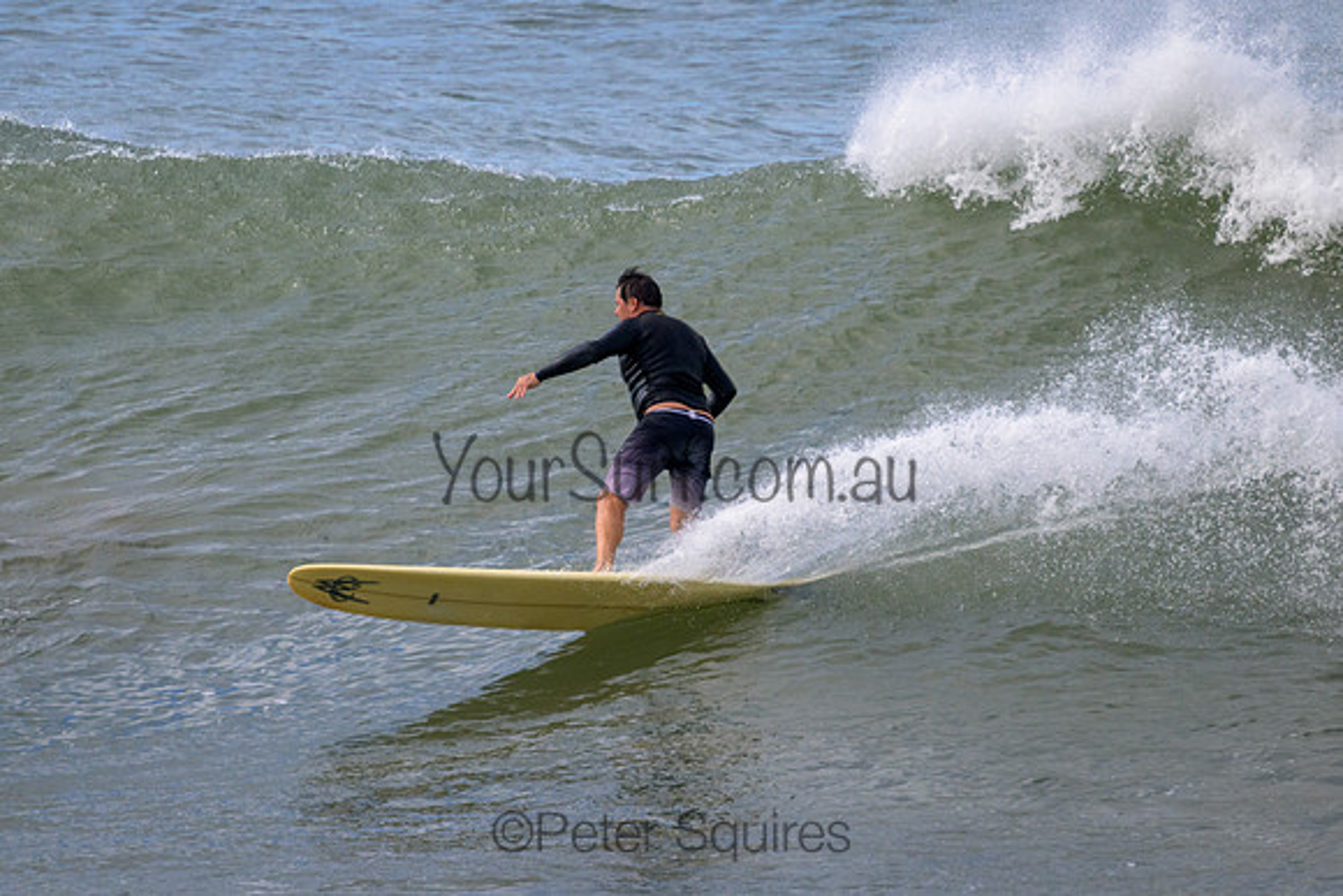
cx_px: 526
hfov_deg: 2.0
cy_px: 437
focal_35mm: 1051
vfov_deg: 1.3
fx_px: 39215
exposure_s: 1/2000
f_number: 11
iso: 1100
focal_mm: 800
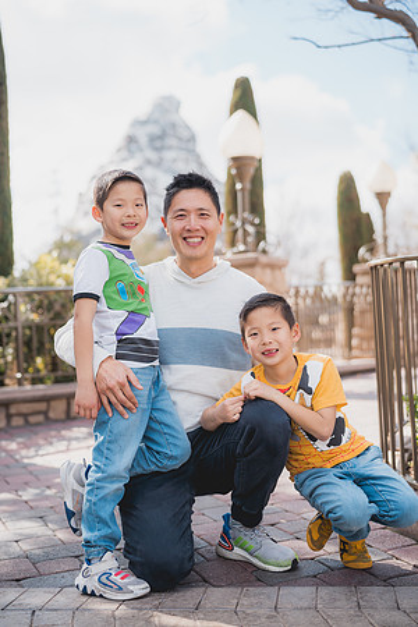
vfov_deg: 39.6
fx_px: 871
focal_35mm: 50
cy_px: 314
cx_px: 209
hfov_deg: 27.0
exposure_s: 1/1250
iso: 125
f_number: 2
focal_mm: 50
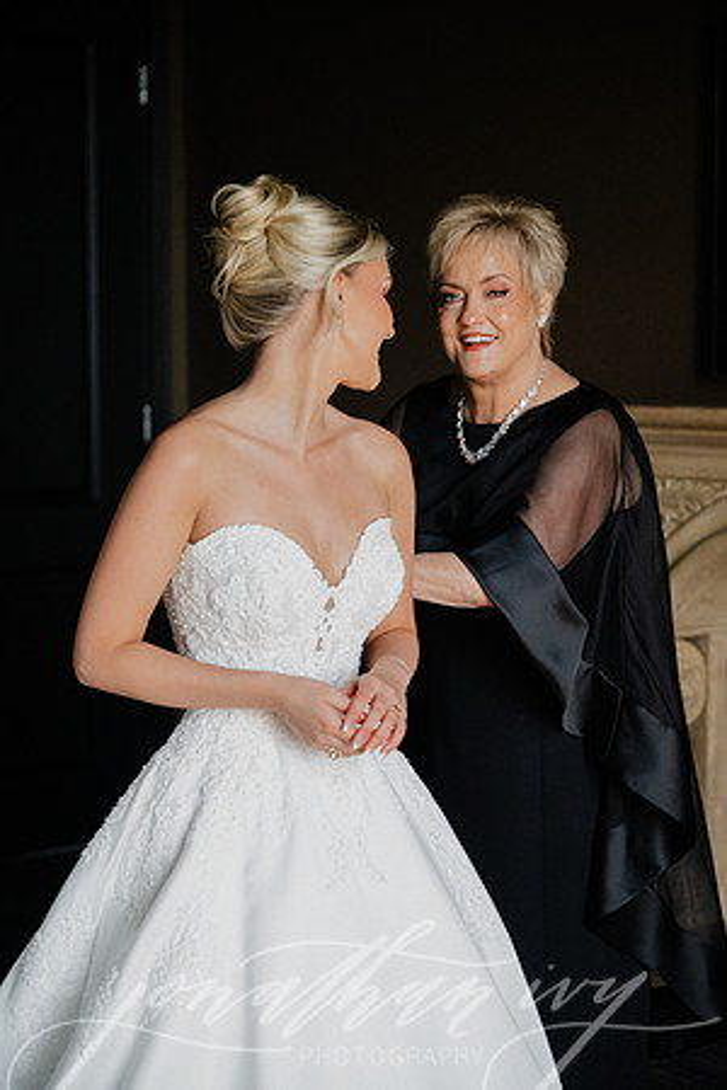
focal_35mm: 70
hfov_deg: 19.5
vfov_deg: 28.8
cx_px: 364
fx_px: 2120
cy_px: 545
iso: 3600
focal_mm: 70
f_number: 2.8
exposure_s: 1/200
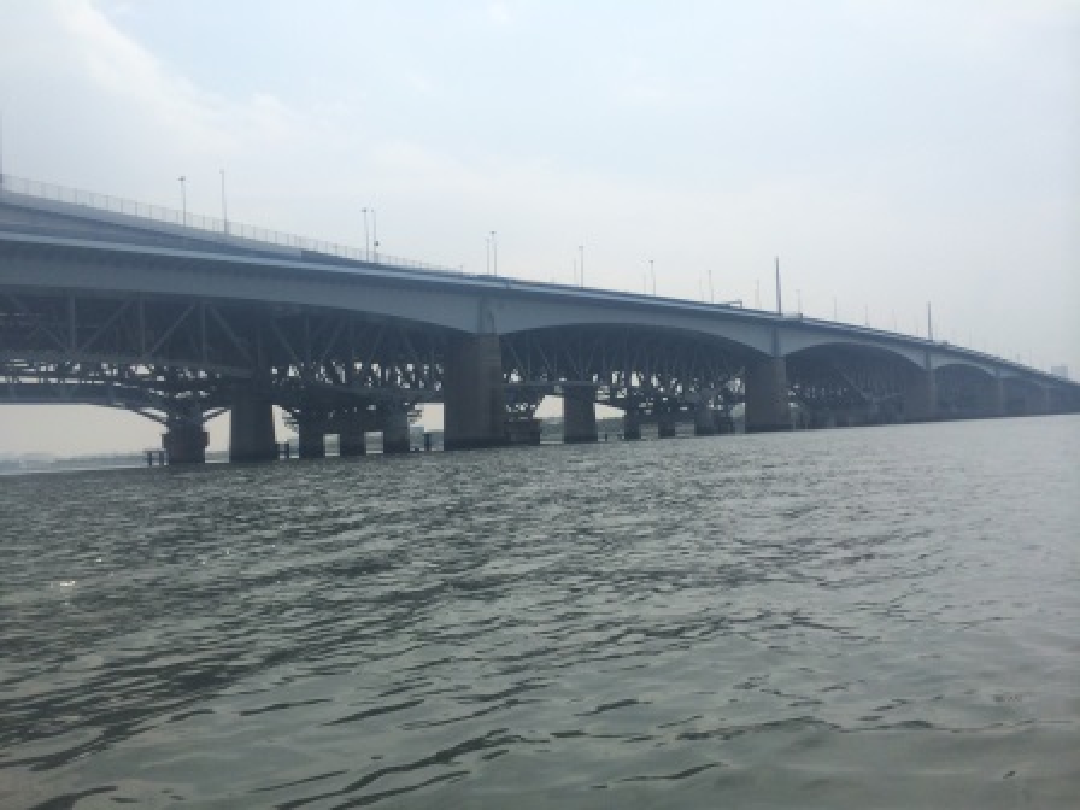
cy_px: 405
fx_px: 936
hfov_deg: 60.0
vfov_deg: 46.8
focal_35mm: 30
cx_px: 540
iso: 40
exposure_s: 1/4566
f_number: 2.2
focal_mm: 4.12
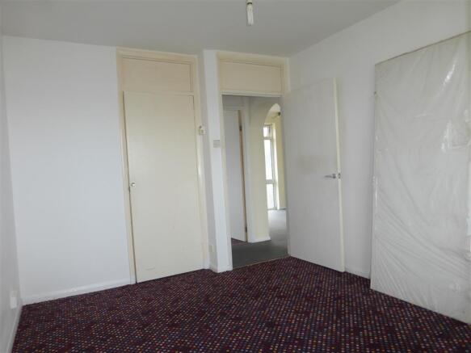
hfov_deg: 71.6
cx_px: 236
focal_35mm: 24
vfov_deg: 56.8
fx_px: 326
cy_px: 176
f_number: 3.3
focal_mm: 4.3
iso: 100
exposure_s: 1/60
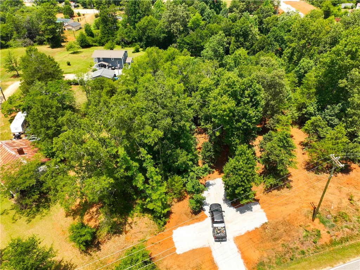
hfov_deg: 71.6
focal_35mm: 24
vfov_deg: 56.8
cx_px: 180
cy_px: 135
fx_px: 249
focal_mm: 12.29
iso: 120
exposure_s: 1/160
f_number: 2.8
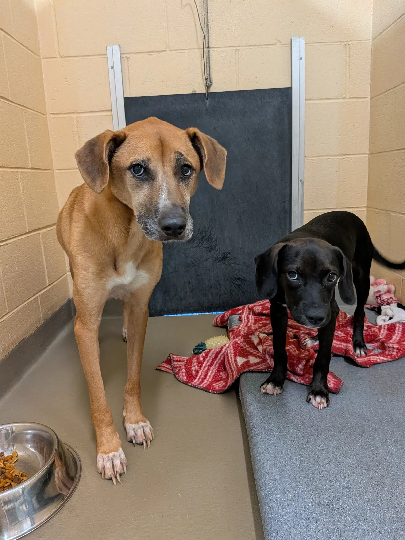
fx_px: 374
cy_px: 270
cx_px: 202
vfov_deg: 71.6
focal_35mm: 24
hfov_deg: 56.8
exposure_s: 1/120
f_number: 1.7
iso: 371
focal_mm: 4.53
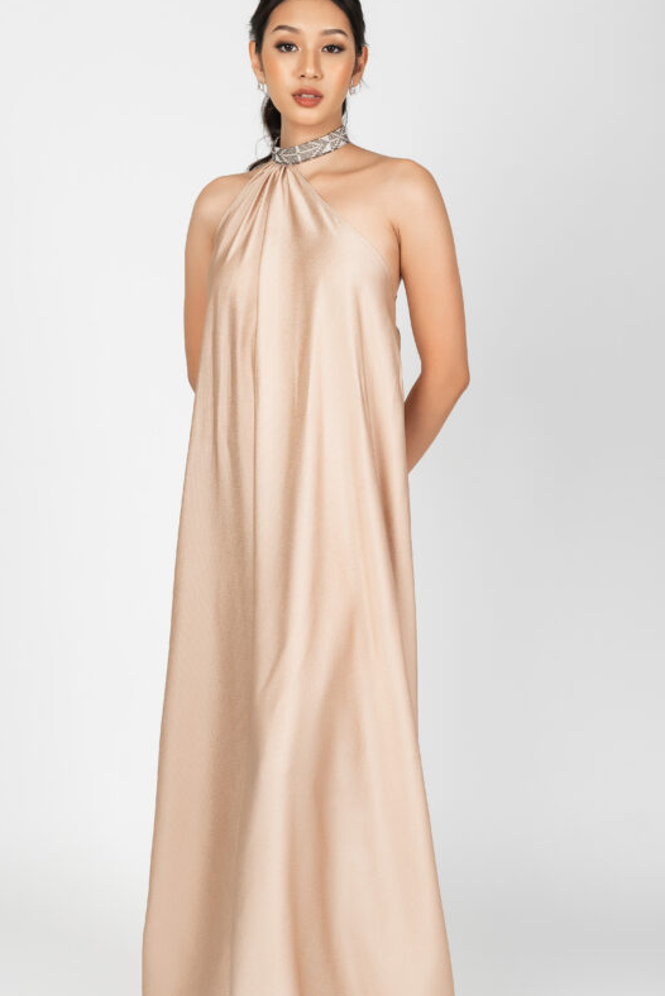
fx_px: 1799
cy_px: 498
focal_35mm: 65
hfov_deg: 20.9
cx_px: 329
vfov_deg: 30.9
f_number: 4.5
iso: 250
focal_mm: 50
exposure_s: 1/200
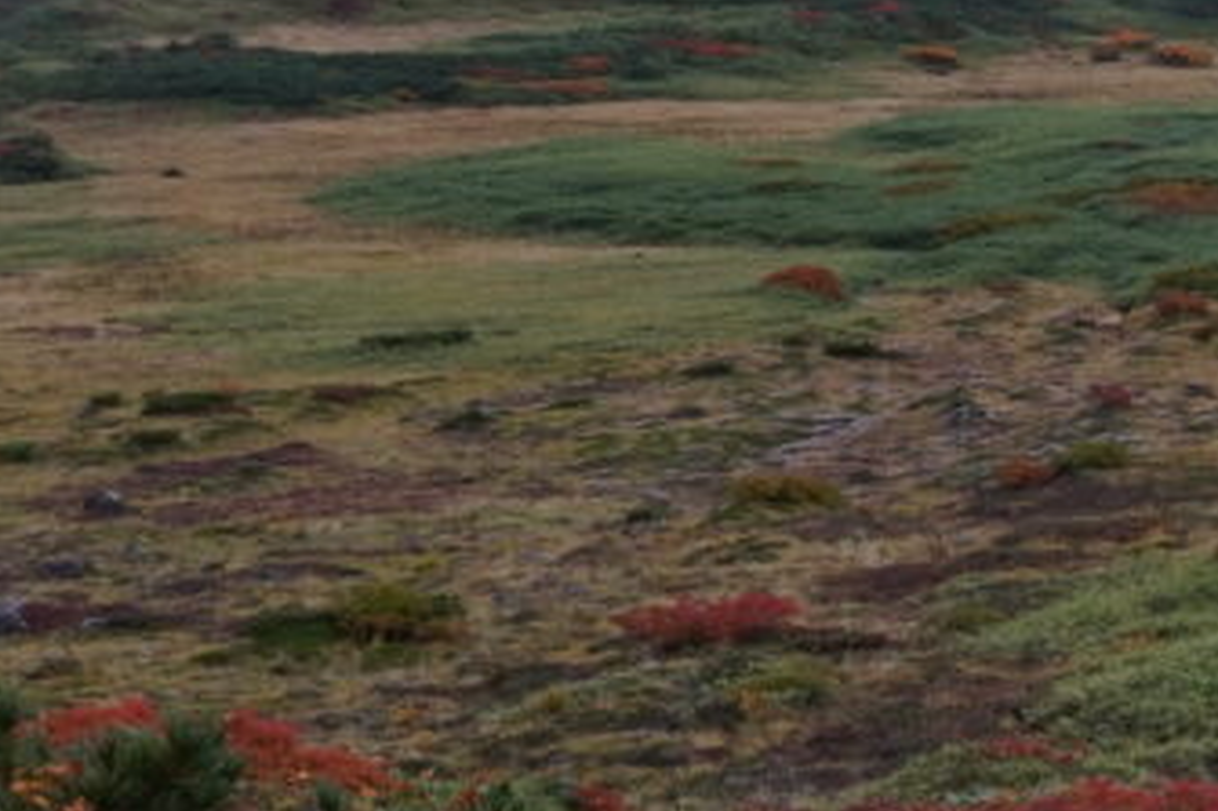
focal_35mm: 132
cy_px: 893
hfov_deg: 14.5
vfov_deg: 10.3
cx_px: 1829
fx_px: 4461
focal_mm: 23
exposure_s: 1/40
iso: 320
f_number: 10
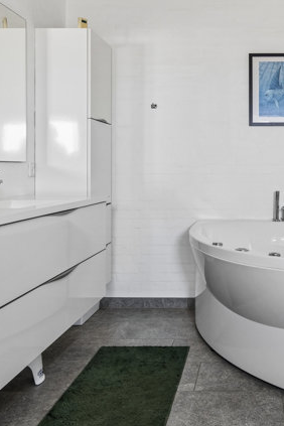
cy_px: 164
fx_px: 402
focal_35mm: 34
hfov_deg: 36.8
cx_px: 247
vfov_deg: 55.2
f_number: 4
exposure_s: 1/20
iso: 400
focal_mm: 18
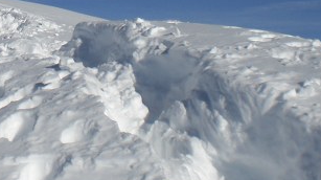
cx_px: -31
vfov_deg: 10.7
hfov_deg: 19.0
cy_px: -97
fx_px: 918
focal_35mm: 108
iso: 50
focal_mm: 6.3
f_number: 4.4
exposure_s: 1/1000
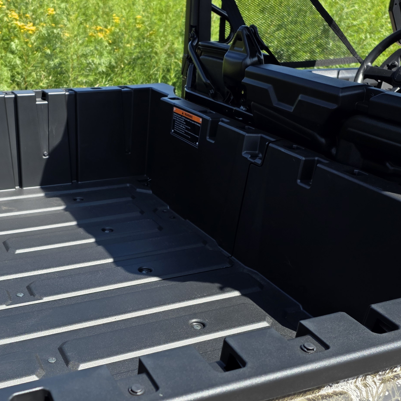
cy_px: 265
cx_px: 123
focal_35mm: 44
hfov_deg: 37.8
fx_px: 577
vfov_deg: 37.9
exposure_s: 1/2391
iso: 80
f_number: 1.7
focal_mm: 6.3
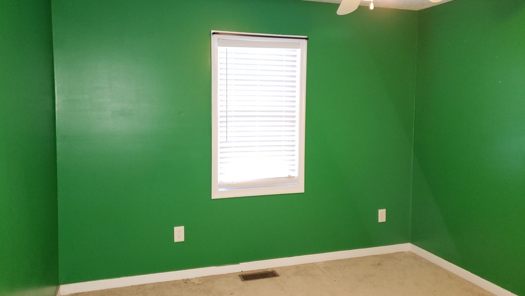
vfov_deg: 40.2
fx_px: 404
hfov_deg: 66.1
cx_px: 259
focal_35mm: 29
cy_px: 134
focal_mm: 4.3
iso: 160
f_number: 1.5
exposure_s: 1/10
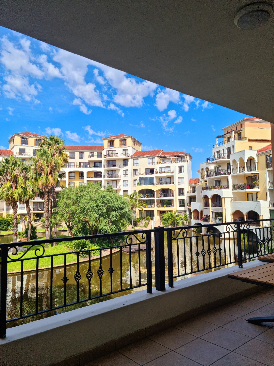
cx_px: 137
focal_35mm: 27
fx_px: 285
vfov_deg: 65.3
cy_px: 183
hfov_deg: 51.4
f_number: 2
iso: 25
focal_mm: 5.9
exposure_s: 1/1000
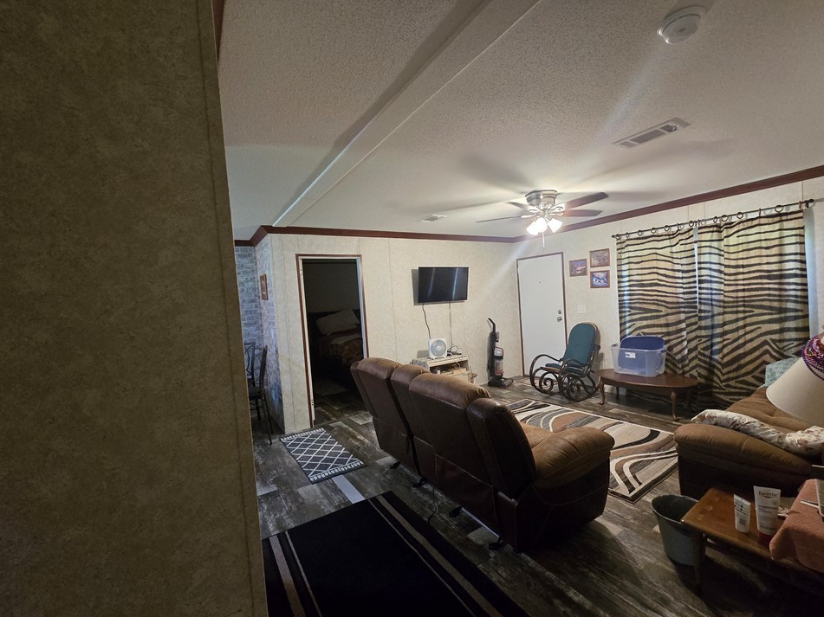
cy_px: 318
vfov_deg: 85.6
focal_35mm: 14
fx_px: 333
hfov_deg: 102.0
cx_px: 432
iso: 1000
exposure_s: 1/60
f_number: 2.2
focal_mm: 2.2
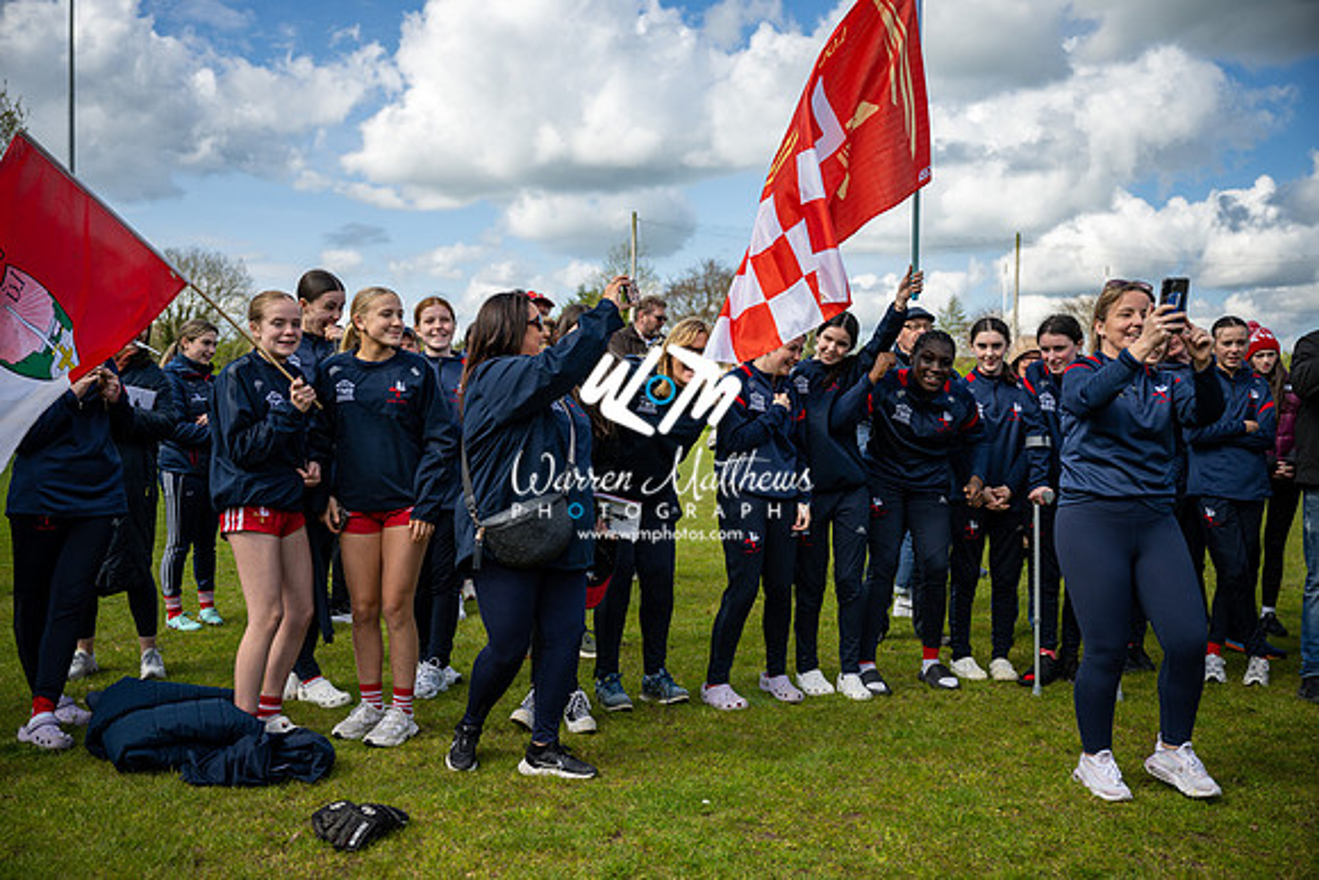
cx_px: 660
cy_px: 440
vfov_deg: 39.4
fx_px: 1228
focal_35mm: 34
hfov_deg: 56.5
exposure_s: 1/1600
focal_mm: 33.5
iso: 100
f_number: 2.8
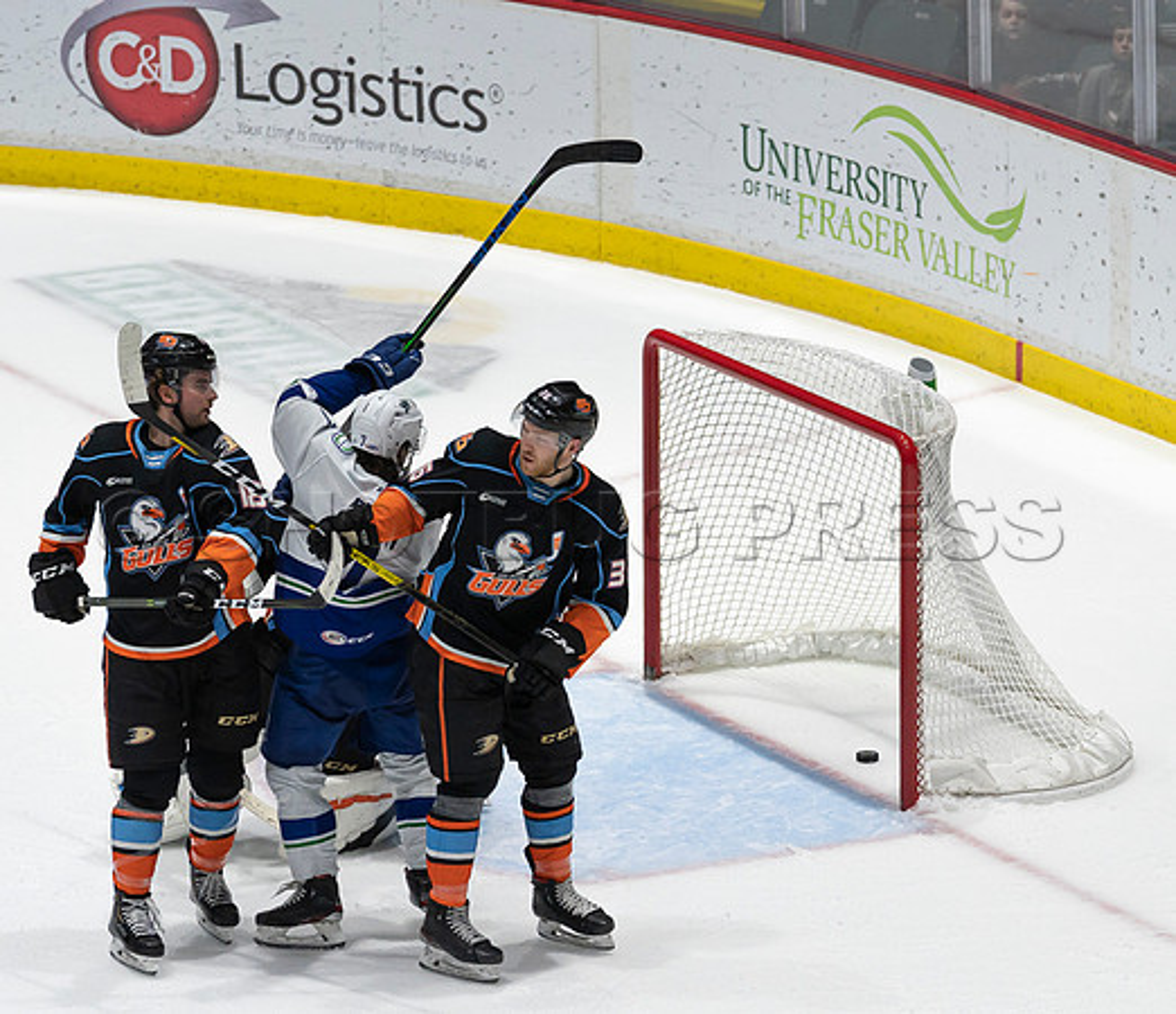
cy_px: 684
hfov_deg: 7.0
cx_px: 688
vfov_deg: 6.0
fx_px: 9626
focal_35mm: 268
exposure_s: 1/800
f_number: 4
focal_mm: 146
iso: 1250
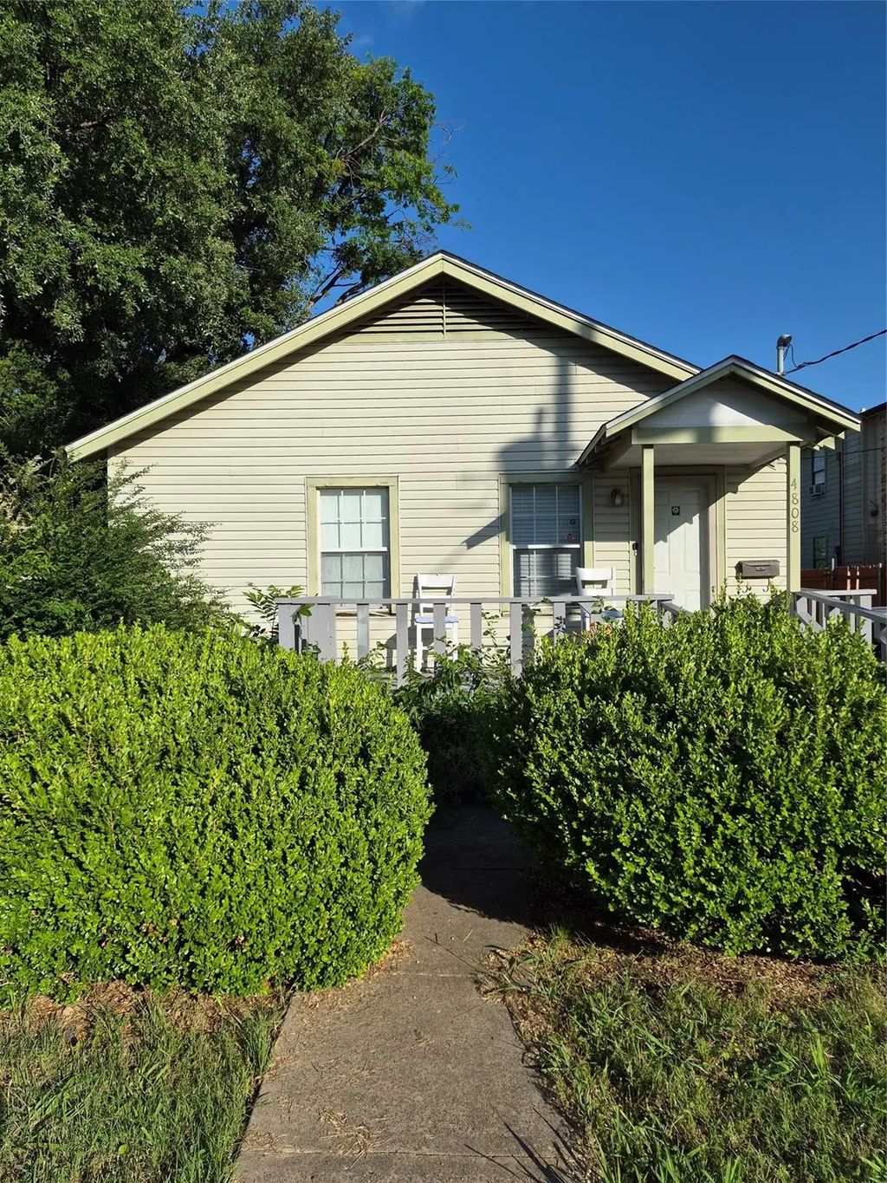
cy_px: 592
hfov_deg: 58.9
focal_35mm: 23
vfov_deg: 73.9
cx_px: 444
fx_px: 786
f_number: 1.8
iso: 80
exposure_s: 1/7328
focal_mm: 5.4
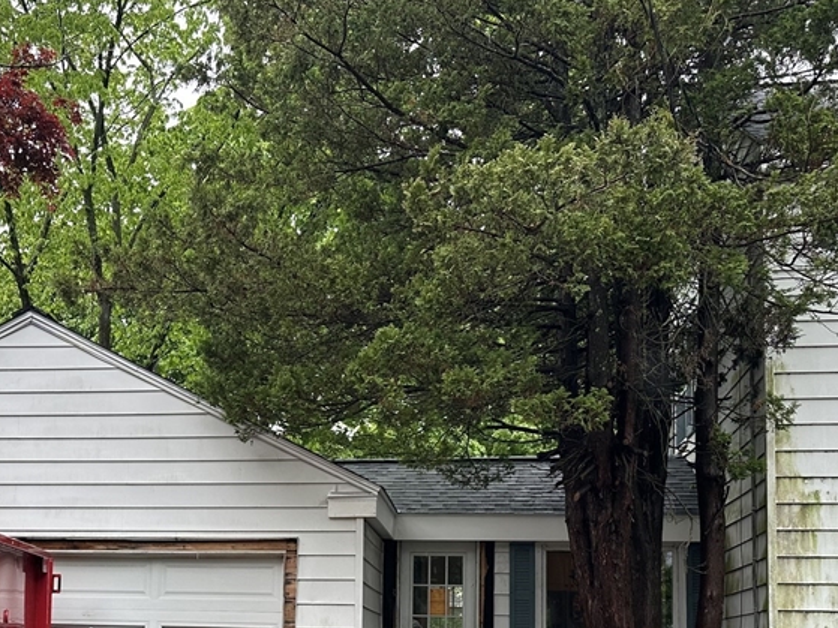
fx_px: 1065
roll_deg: -2.0
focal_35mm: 44
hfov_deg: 42.4
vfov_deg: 31.4
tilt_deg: +5.3
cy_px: 564
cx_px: 280
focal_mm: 6.86
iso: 80
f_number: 1.78
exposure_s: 1/482
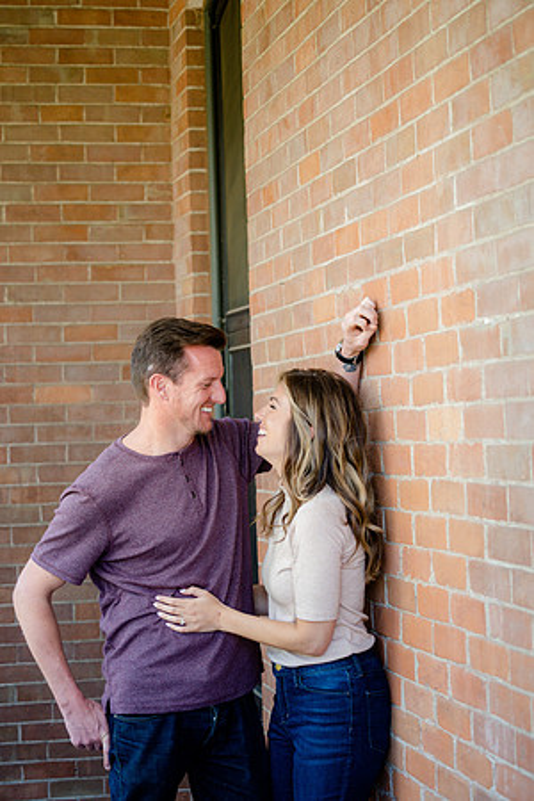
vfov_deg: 28.8
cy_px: 400
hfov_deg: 19.5
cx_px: 267
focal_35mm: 70
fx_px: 1557
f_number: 4
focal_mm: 70
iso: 500
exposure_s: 1/250
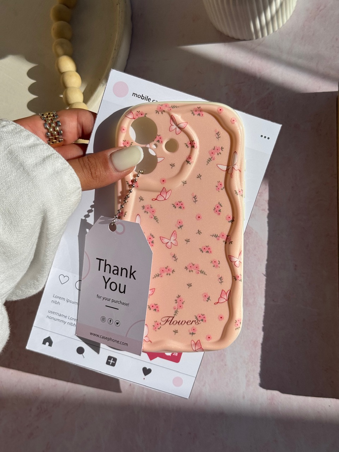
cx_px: 170
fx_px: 627
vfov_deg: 39.7
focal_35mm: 48
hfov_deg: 30.3
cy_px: 226
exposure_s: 1/10526
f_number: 1.78
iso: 64
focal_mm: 6.76
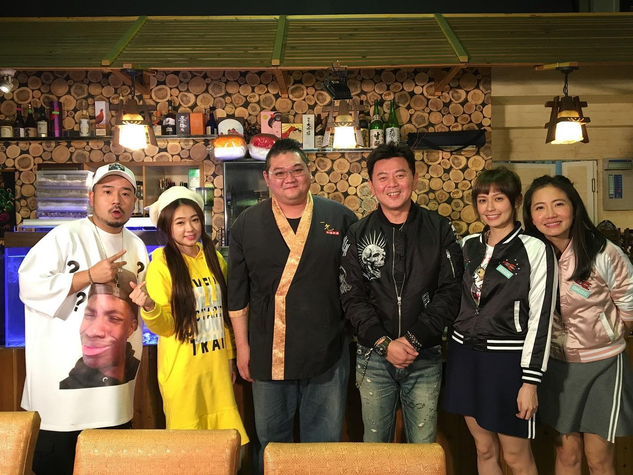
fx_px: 530
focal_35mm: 29
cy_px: 238
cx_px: 316
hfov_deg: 61.7
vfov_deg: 48.2
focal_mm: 4.15
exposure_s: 1/30
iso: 100
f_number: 2.2
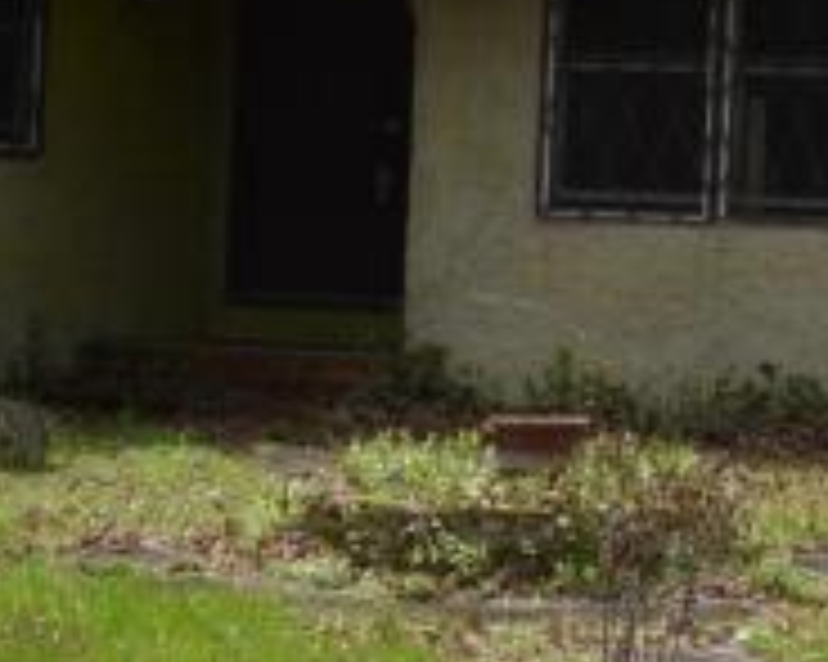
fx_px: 3894
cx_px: 1204
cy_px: -216
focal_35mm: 159
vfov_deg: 9.5
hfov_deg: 11.7
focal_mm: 18
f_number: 7.1
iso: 100
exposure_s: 1/200
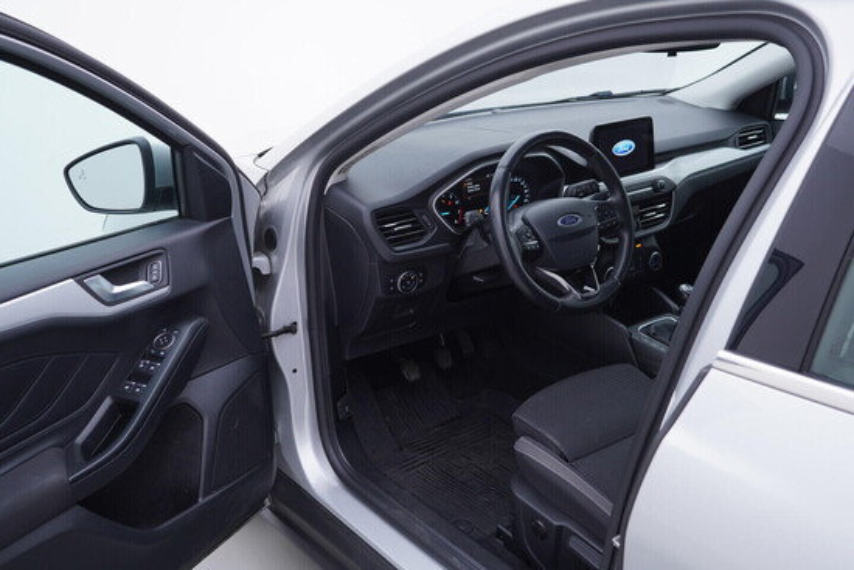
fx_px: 854
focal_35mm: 36
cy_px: 285
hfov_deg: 53.1
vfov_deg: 36.9
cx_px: 427
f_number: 3.2
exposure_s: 1/50
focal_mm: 24
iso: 125
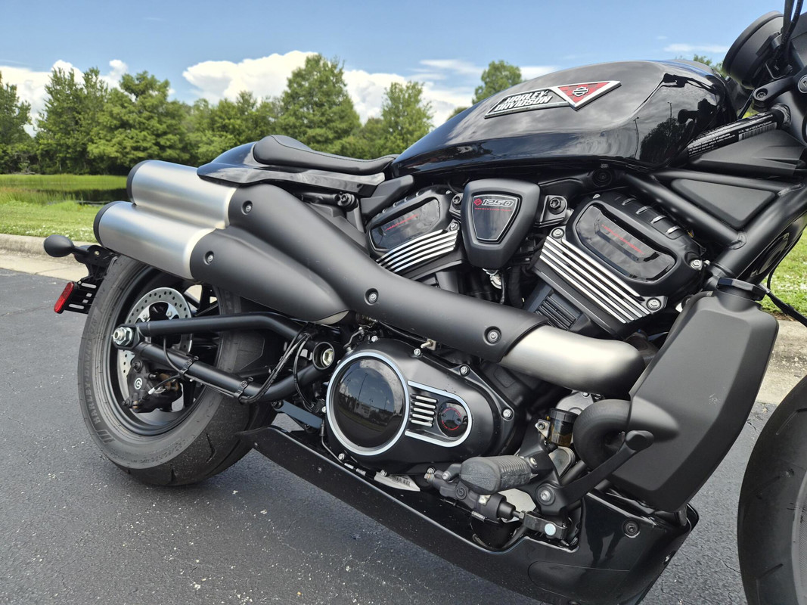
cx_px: 404
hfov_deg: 73.9
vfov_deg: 58.9
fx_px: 536
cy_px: 302
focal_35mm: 23
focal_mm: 5.4
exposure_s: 1/3224
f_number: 1.8
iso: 80
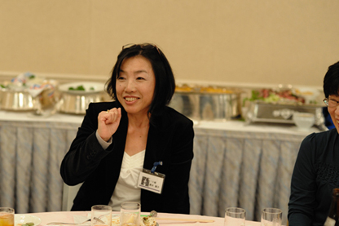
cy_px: 115
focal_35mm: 77
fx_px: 725
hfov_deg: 26.2
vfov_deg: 17.7
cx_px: 126
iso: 1100
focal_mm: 50
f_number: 2.8
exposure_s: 1/100
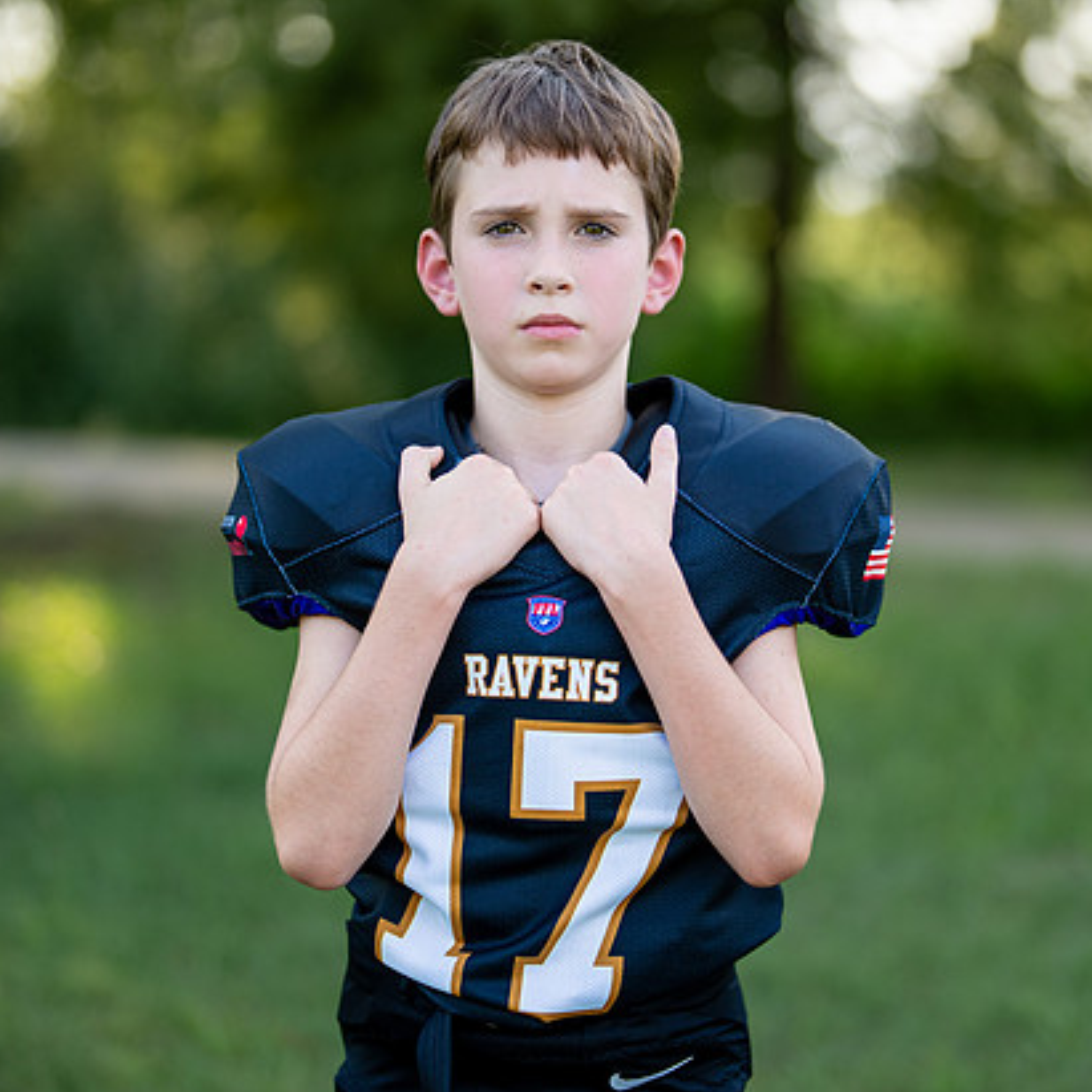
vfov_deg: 21.9
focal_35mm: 79
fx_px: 2820
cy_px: 458
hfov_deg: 21.9
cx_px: 621
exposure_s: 1/1250
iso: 100
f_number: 1.2
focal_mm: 50
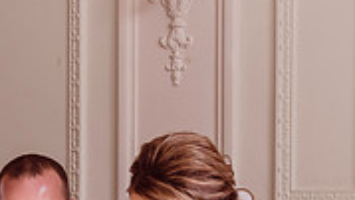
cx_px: 115
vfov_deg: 10.1
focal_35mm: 119
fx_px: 1121
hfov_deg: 17.9
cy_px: 231
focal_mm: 35
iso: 500
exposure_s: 1/200
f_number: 5.6
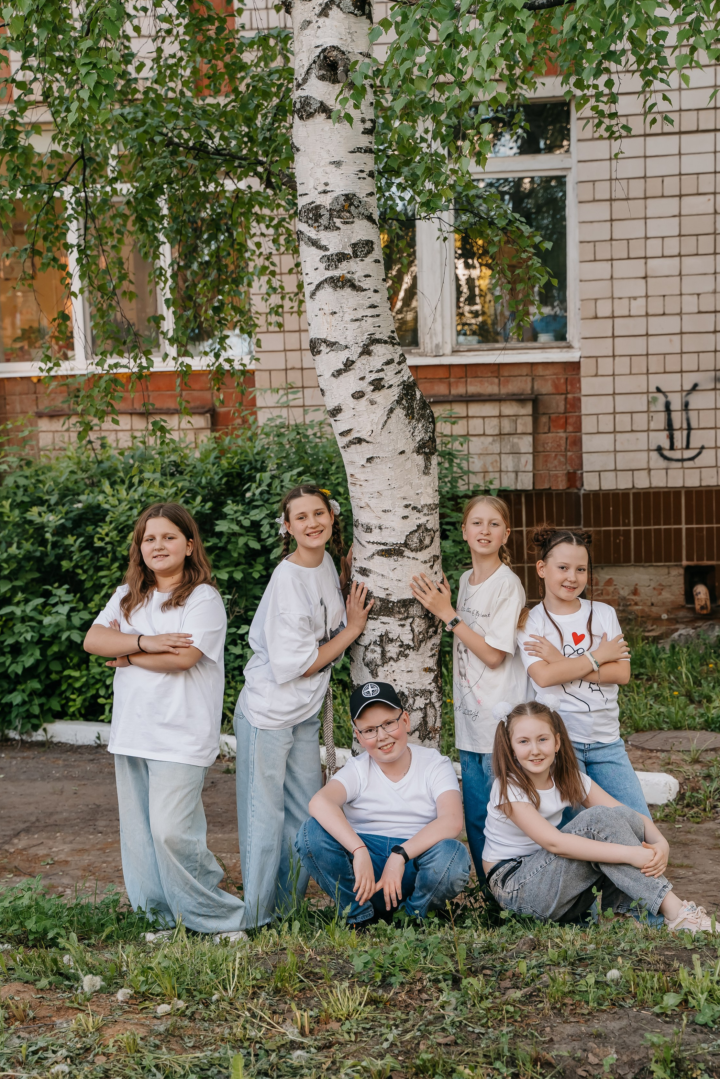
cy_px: 592
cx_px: 349
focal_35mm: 66
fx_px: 1980
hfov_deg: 20.6
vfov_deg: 30.5
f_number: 5
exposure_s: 1/160
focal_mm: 54
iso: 500
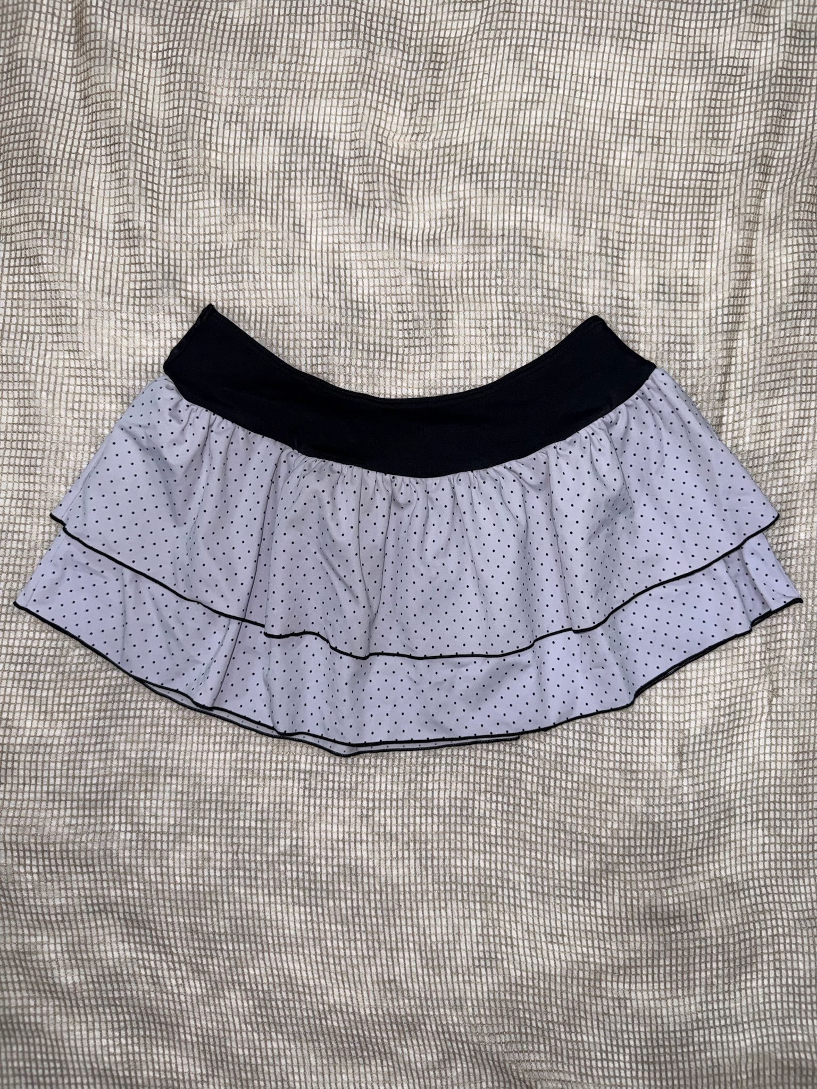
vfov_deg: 71.6
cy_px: 544
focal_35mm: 24
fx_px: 755
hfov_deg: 56.8
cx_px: 408
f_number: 1.78
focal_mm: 6.76
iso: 64
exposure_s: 1/52
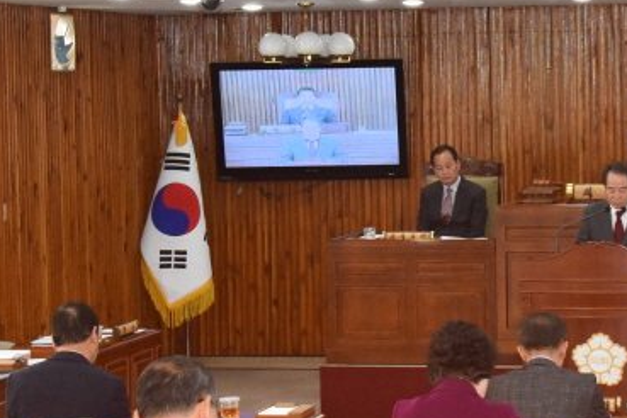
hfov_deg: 16.5
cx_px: 573
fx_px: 2125
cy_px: 166
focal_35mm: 122
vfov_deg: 11.2
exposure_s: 1/200
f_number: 10
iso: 8000
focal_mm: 45
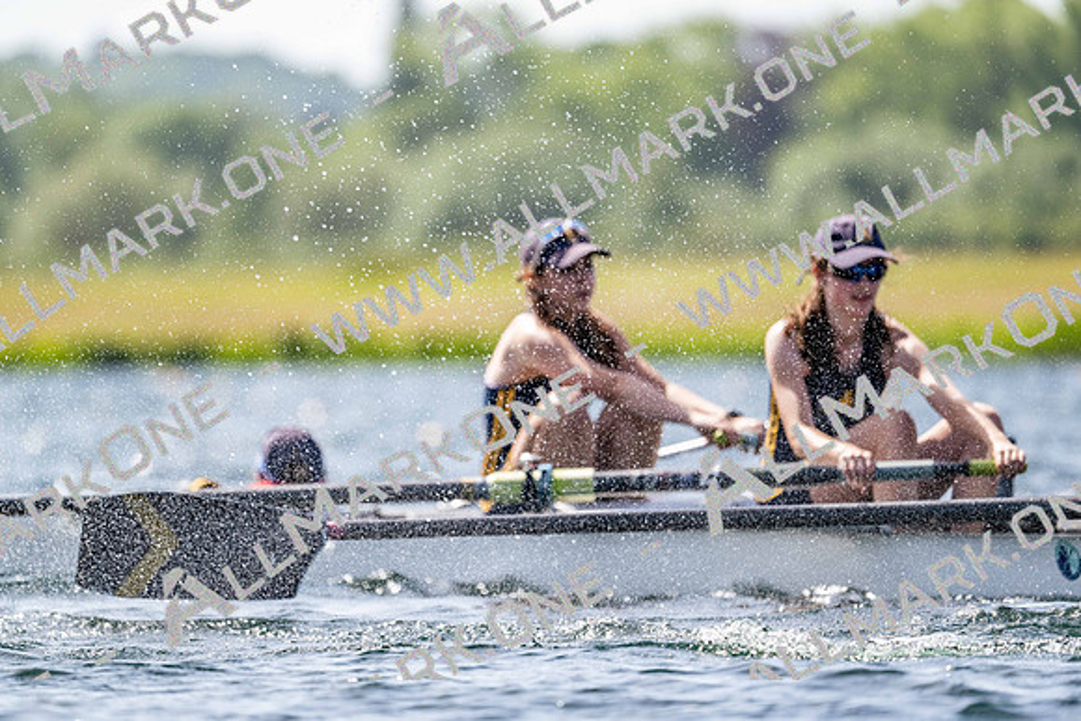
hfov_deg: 5.2
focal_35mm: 400
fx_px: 12013
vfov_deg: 3.4
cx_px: 540
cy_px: 360
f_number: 4.5
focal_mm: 400
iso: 280
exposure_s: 1/2500
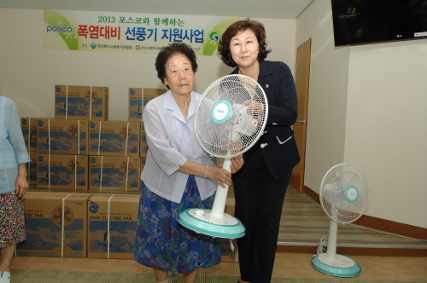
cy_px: 142
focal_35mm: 30
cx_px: 214
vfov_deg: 43.5
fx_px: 355
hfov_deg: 62.0
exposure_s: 1/200
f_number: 5.6
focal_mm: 20
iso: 400
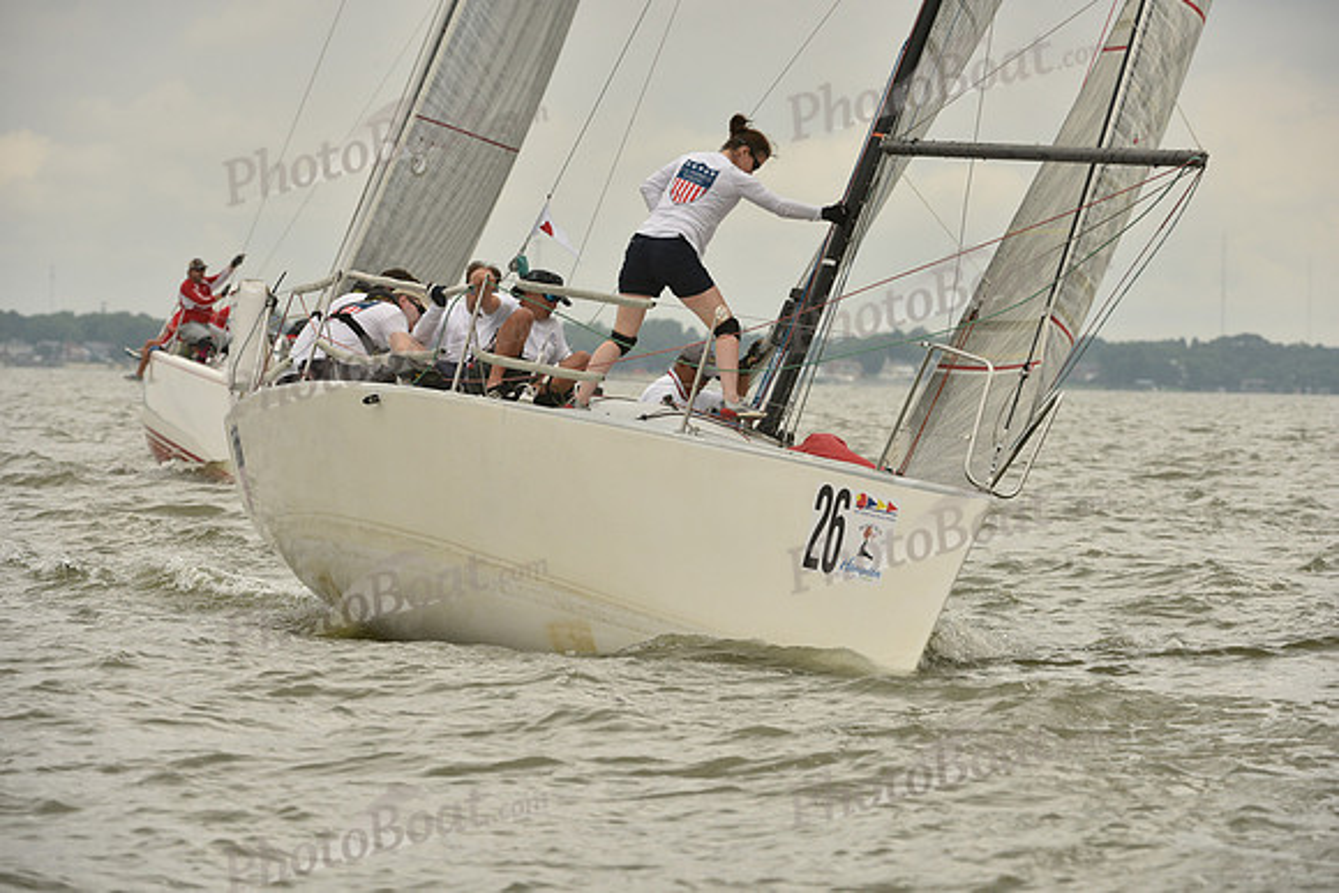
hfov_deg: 7.6
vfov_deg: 5.1
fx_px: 10044
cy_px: 446
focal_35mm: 270
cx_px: 670
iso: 400
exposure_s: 1/800
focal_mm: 270
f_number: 9
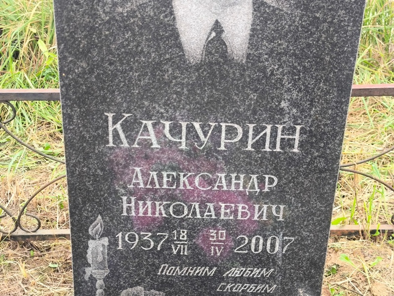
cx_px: 197
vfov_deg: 29.1
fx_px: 569
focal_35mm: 50
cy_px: 148
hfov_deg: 38.2
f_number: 1.7
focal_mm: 4.71
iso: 64
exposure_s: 1/60
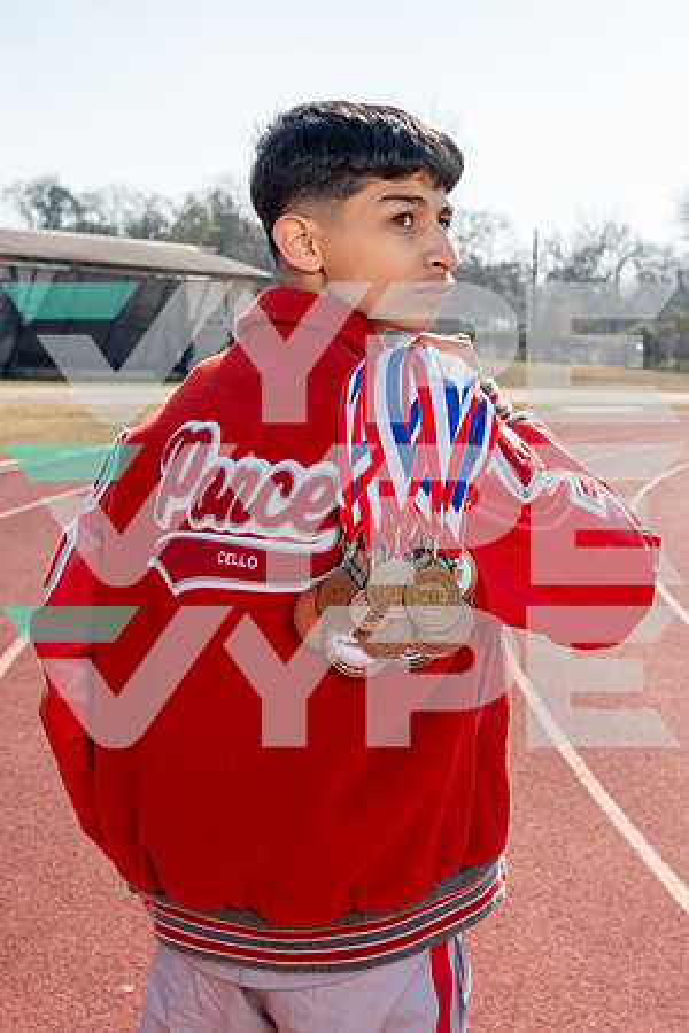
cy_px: 516
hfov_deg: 24.2
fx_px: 1608
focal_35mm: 56
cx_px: 344
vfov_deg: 35.6
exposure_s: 1/200
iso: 125
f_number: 9
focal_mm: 56
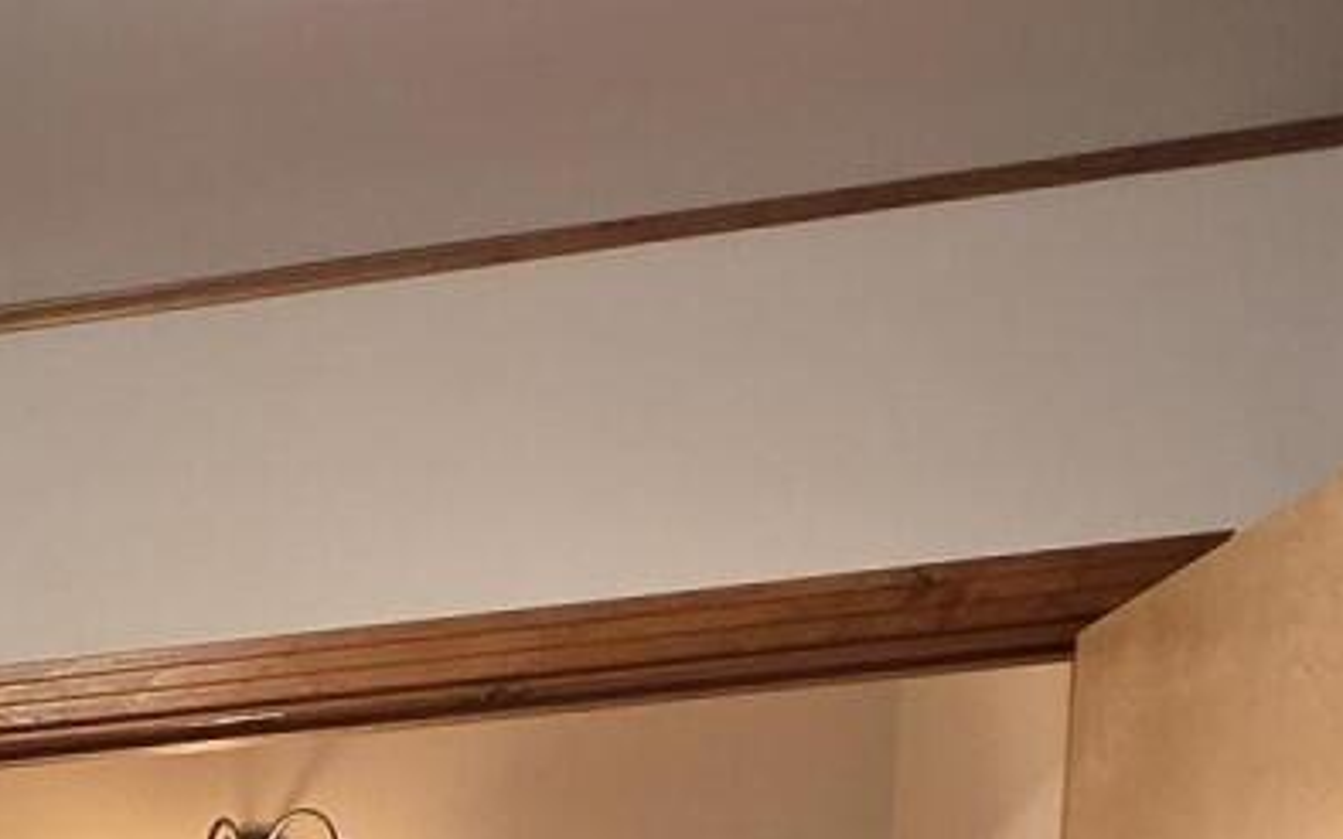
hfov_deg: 20.7
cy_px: 1852
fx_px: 2561
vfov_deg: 14.3
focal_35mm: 70
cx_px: -1053
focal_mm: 2.2
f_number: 2.2
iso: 160
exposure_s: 1/60
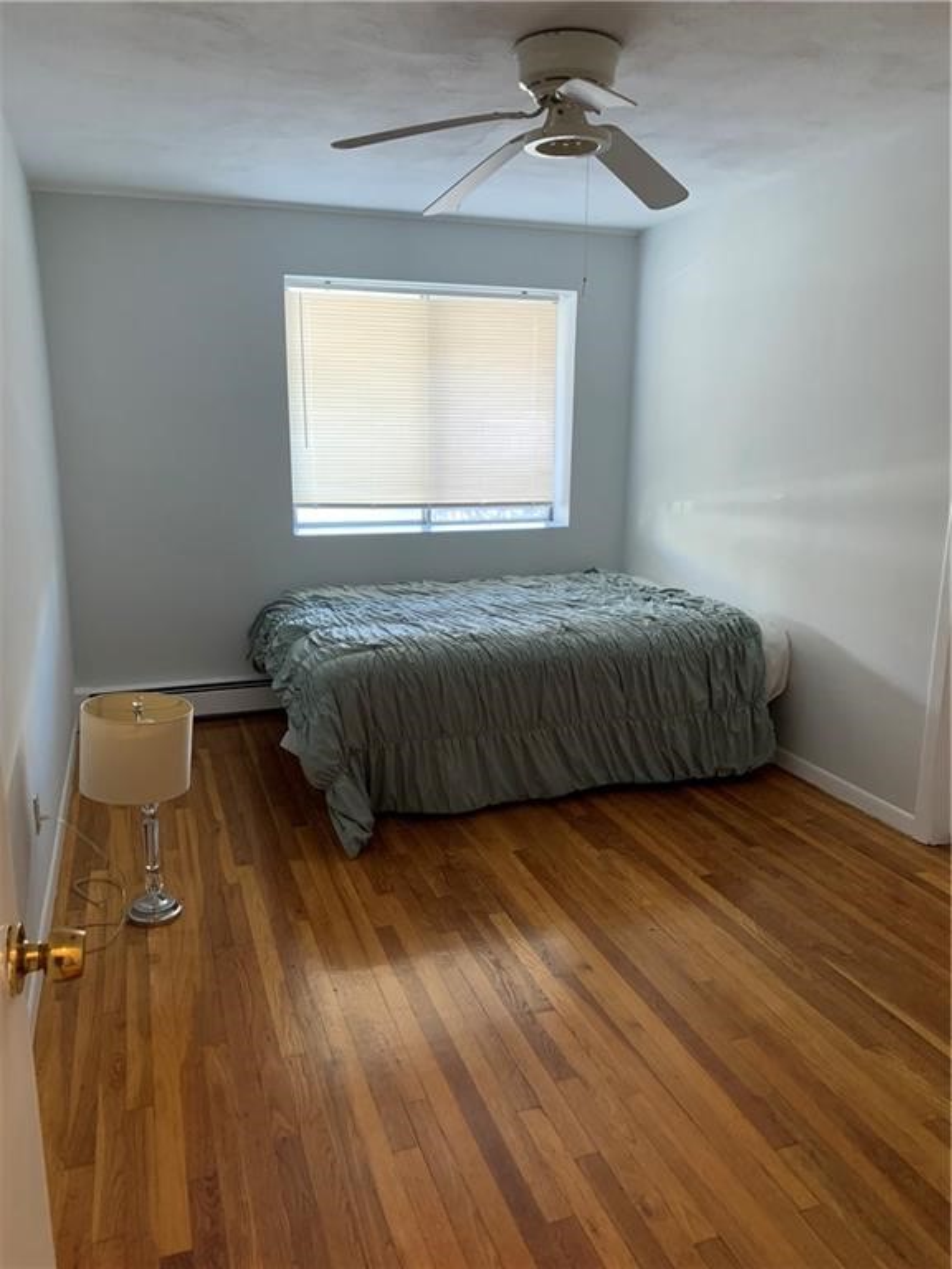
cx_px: 476
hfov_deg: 53.1
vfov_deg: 67.3
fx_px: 953
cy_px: 634
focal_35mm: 26
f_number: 1.8
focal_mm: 4.25
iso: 320
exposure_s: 1/60
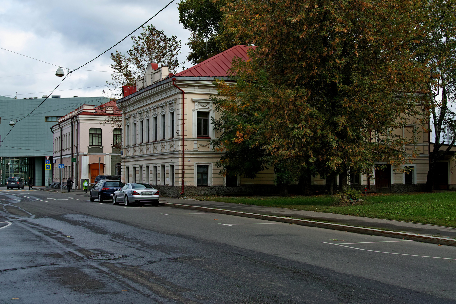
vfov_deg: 27.0
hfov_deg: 39.6
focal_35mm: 50
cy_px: 152
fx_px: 633
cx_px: 228
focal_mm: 38
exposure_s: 1/160
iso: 100
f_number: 8
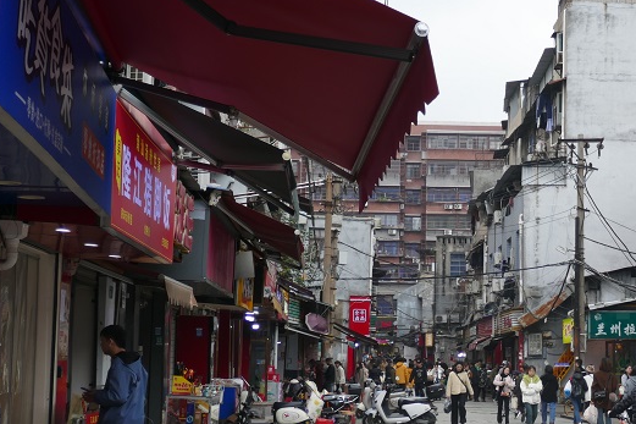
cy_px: 279
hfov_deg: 27.6
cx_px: 553
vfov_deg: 19.1
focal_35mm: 71
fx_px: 1254
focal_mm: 13.6
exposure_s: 1/250
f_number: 3.6
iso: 125
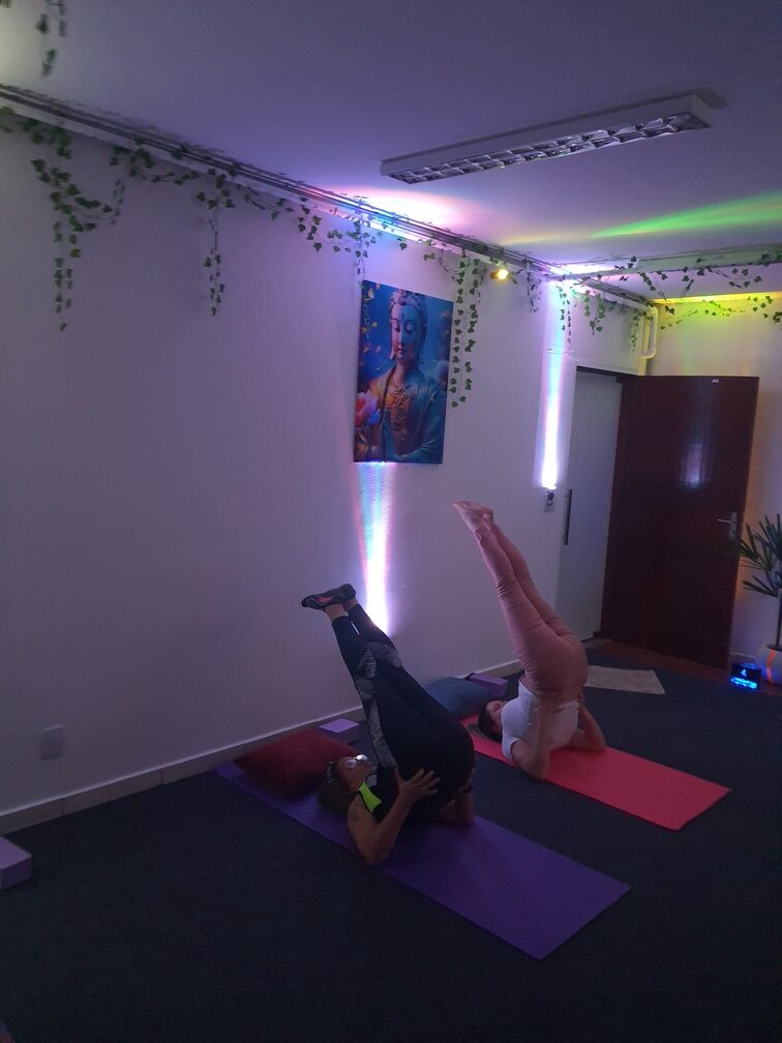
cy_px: 522
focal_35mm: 26
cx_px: 391
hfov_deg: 53.1
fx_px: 783
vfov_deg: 67.3
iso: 400
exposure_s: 1/15
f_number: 1.7
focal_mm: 4.32
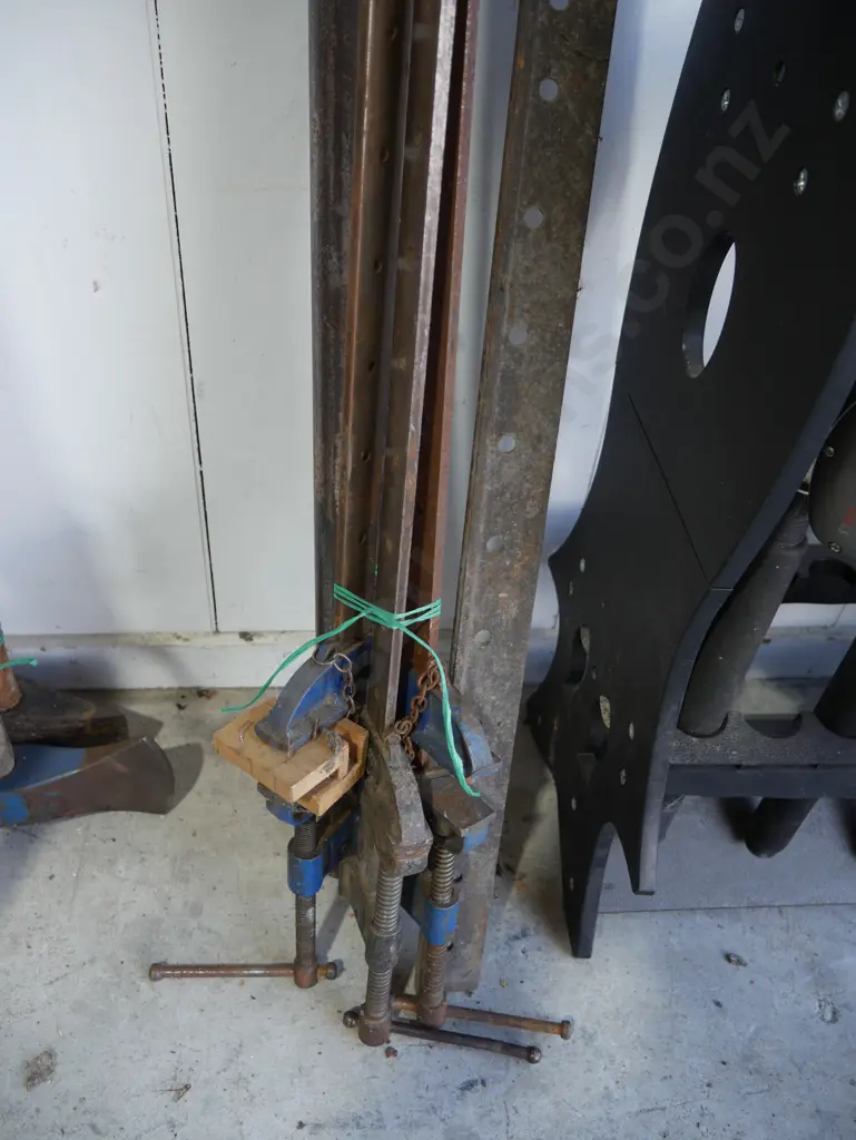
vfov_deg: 63.4
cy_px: 570
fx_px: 922
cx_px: 428
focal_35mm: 28
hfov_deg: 49.8
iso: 200
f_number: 3.5
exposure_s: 1/80
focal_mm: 14
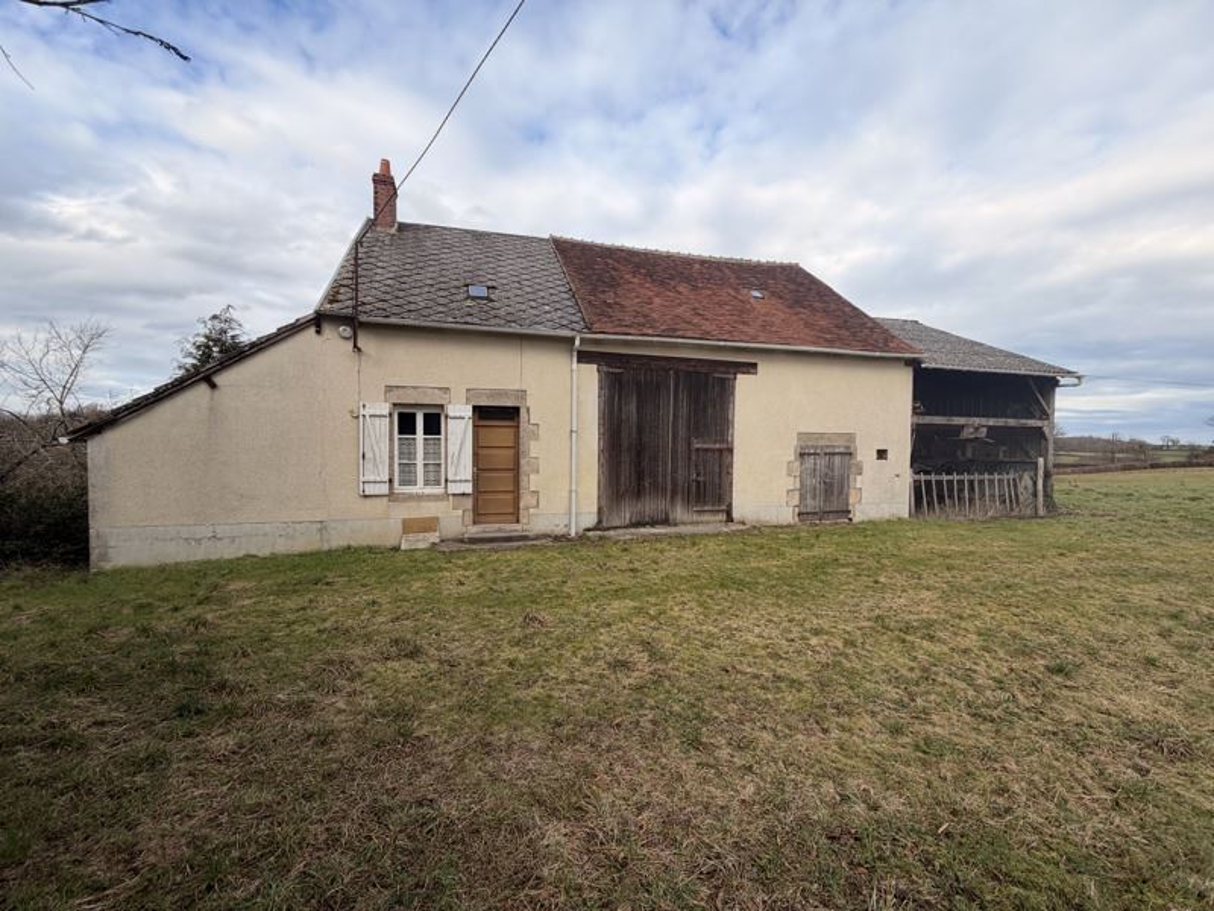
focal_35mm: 14
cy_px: 456
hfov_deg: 102.1
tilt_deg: -2.2
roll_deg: -0.7
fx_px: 491
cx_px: 607
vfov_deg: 85.7
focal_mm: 2.22
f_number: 2.2
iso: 40
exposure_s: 1/770
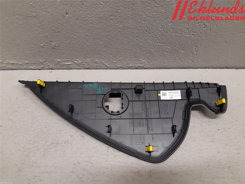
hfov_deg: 67.3
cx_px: 122
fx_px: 184
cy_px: 92
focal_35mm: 26
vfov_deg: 53.1
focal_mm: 3.93
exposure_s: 1/50
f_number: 1.7
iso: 160
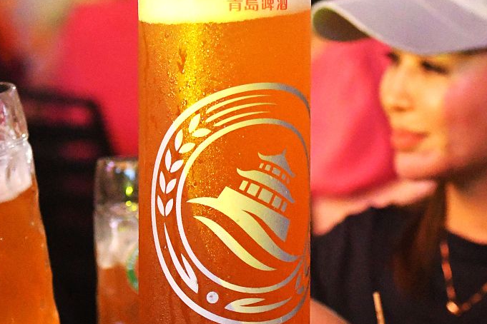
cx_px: 309
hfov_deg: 11.1
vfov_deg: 7.4
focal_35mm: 185
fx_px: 2502
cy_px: 66
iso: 12800
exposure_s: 1/1000
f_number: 3.2
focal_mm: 70
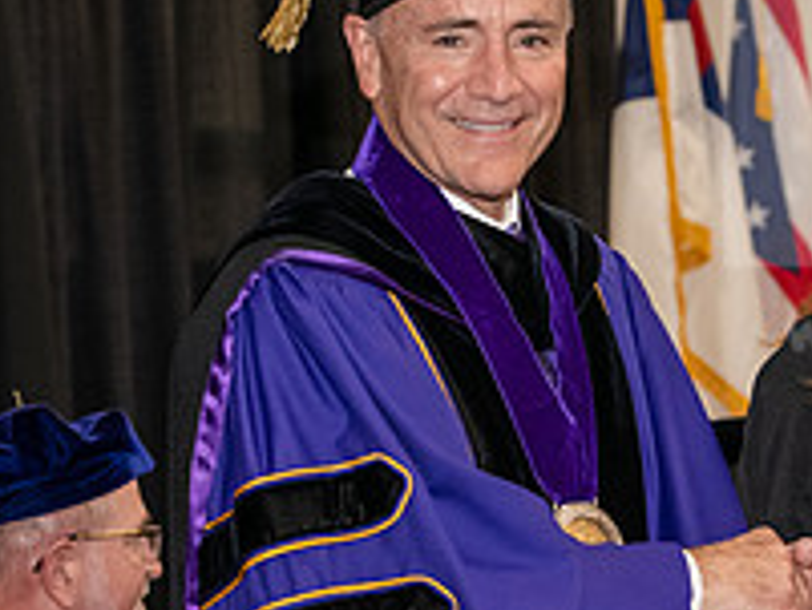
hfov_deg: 10.2
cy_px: 418
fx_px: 4553
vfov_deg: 7.7
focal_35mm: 194
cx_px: 602
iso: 2500
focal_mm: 70
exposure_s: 1/200
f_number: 5
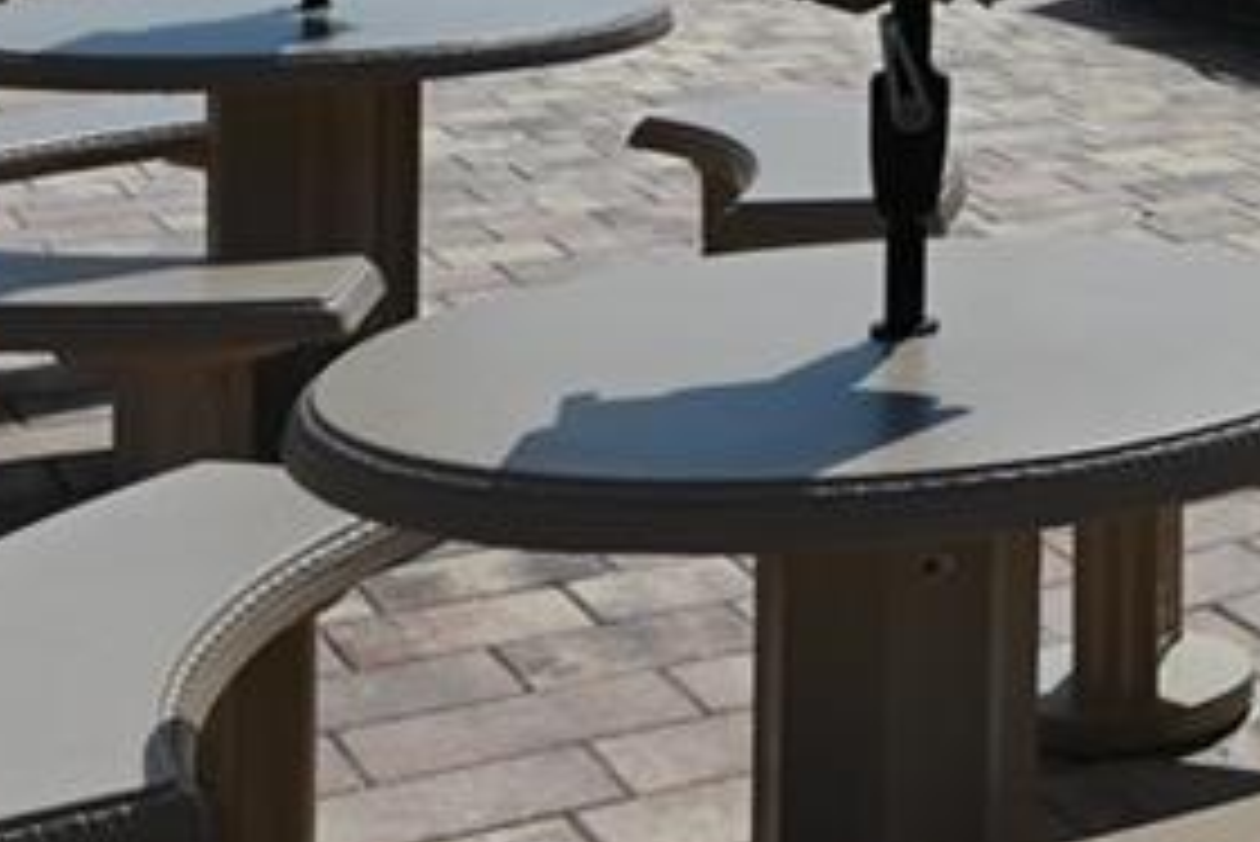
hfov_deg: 19.0
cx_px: 2308
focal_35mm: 80
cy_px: -214
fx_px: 2801
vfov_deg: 16.3
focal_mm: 14
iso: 100
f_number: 9
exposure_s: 1/640
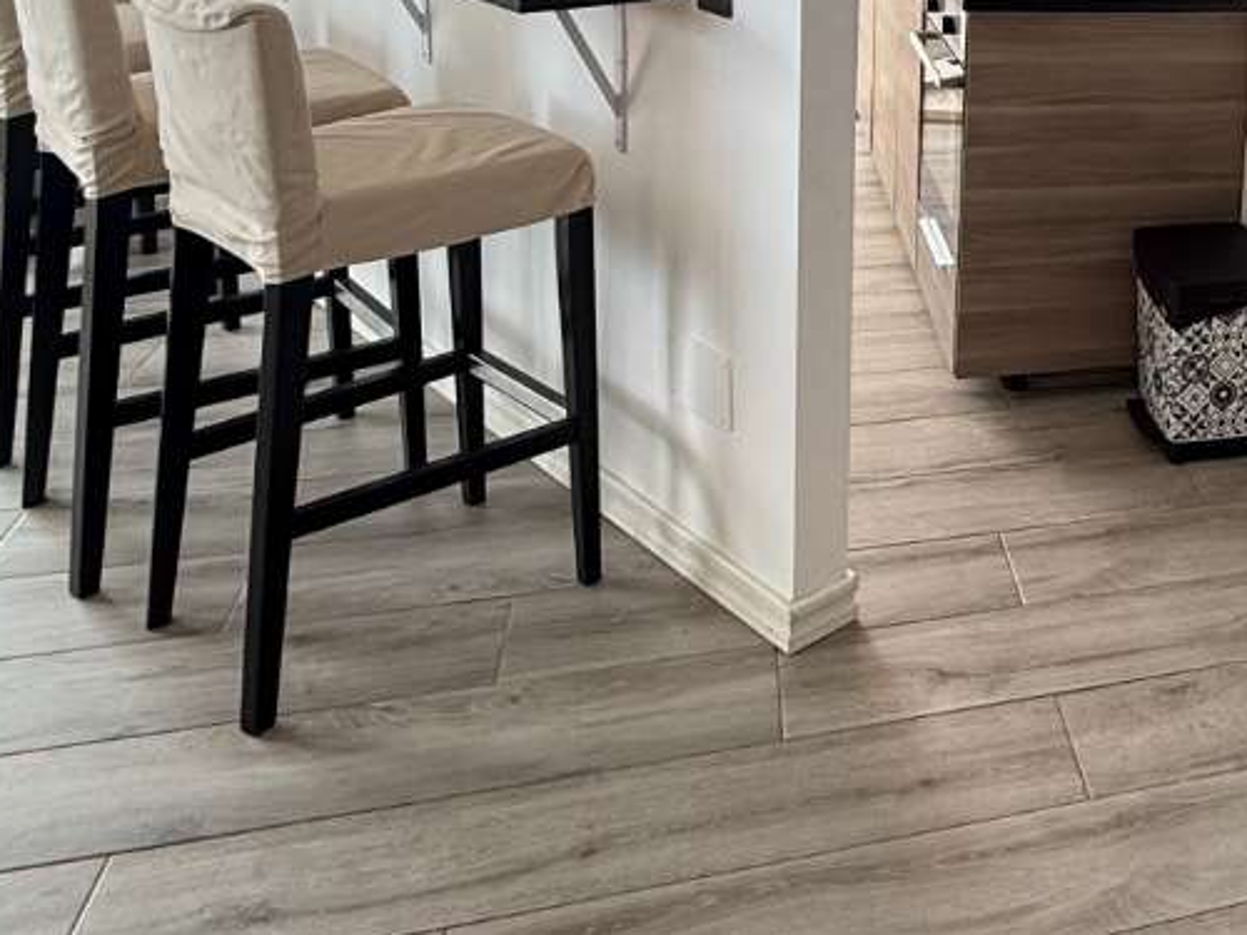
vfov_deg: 31.7
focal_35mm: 42
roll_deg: -3.6
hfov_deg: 38.9
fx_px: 1513
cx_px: 1284
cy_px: -4
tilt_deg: -10.9
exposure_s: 1/100
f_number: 2.2
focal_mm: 2.22
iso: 80
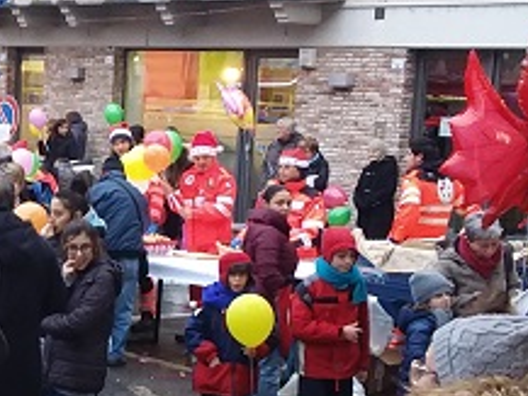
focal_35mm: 87
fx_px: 1328
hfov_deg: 21.3
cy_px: 264
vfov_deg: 16.9
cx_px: -66
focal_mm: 2.91
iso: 100
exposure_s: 1/17
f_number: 1.9
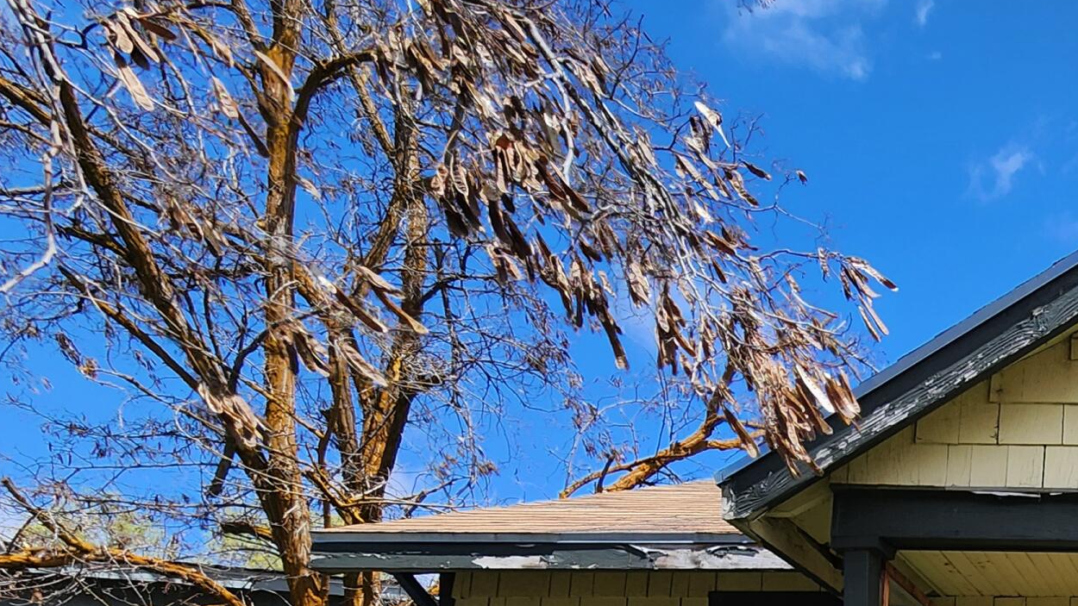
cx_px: 1203
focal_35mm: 34
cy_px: 834
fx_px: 972
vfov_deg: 27.4
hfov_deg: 43.7
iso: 50
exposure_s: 1/1663
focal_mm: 2.2
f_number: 2.2
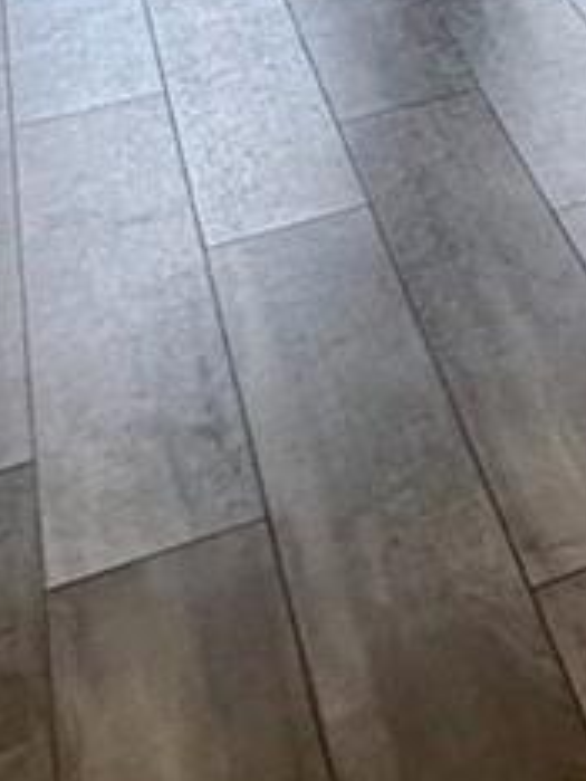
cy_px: -664
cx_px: 1550
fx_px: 2165
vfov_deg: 16.7
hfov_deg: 11.6
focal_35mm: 96
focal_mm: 2.22
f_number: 2.2
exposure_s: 1/174
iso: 40
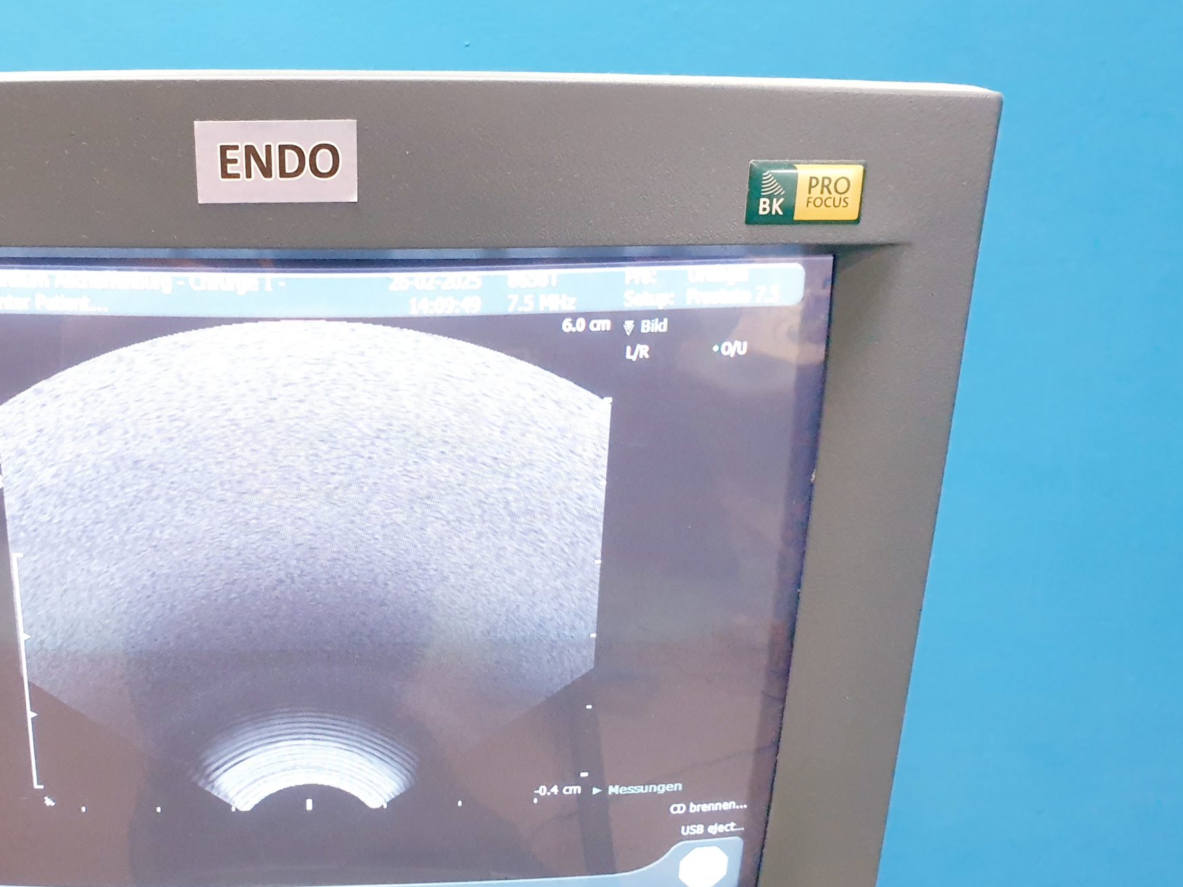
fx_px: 1299
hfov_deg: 48.0
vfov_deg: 37.4
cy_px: 584
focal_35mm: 38
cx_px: 379
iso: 500
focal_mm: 4.3
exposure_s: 1/50
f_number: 2.4
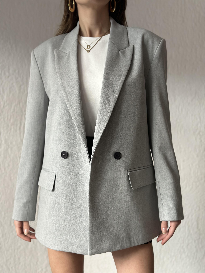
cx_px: 102
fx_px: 379
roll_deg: +0.0
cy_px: 136
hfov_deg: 30.3
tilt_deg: -2.3
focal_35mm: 48
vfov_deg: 39.7
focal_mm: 6.86
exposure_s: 1/121
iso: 125
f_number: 1.78
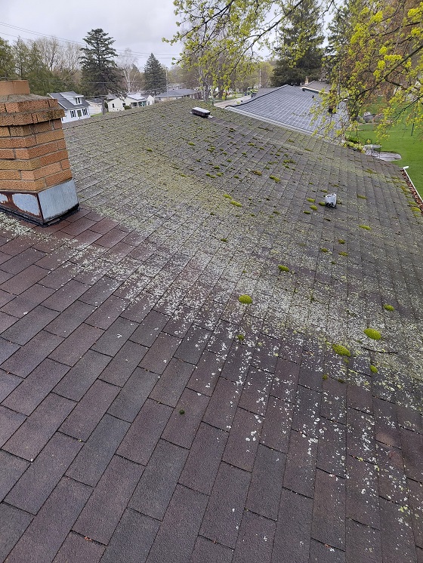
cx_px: 212
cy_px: 282
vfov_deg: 69.4
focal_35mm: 25
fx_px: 407
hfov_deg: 54.9
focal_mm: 4.69
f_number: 1.8
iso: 50
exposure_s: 1/407
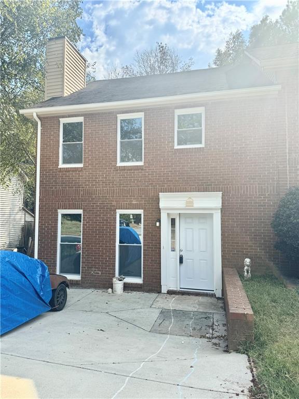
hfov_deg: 56.8
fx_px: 276
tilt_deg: +3.5
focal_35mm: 24
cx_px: 150
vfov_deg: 71.6
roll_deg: -0.2
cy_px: 200
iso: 80
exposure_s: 1/2174
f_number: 1.78
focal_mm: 6.76
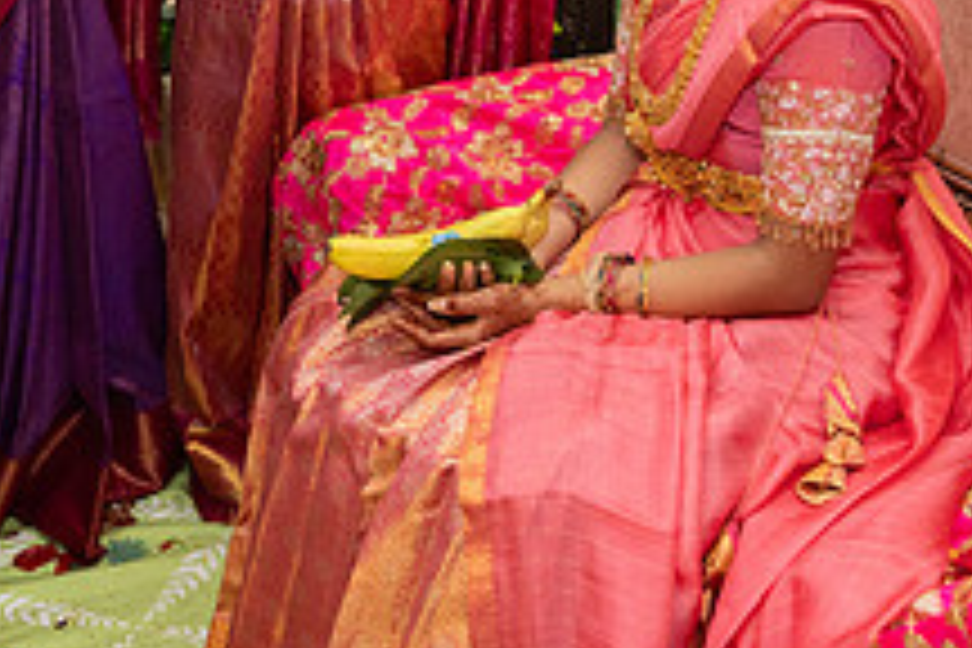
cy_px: -80
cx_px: 498
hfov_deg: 29.7
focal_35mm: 68
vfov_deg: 19.1
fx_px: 1836
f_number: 3.5
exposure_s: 1/160
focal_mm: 24
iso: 800
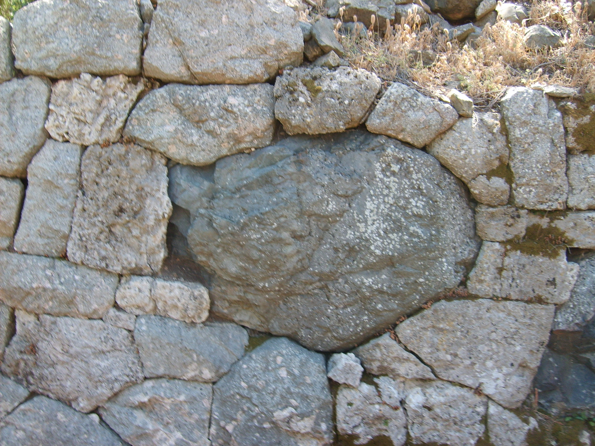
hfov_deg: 52.6
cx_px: 298
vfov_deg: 40.7
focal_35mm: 35
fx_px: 602
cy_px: 223
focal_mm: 5.8
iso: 50
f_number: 2.8
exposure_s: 1/90
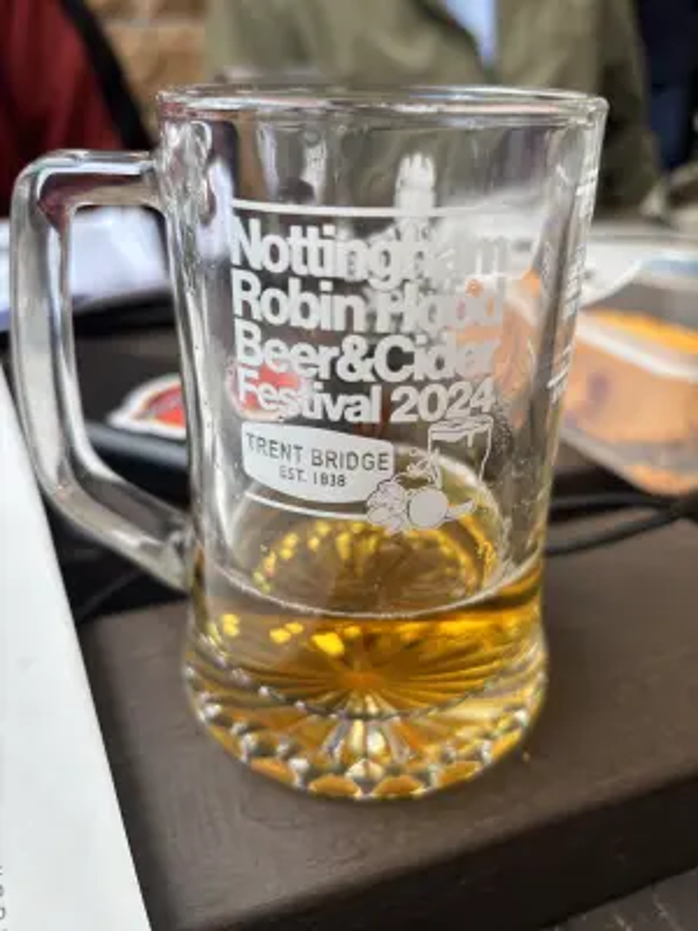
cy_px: 466
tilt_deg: -28.5
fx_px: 699
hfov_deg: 53.1
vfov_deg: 67.3
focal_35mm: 26
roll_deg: -2.0
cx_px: 349
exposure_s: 1/100
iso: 50
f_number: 1.6
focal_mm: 5.96
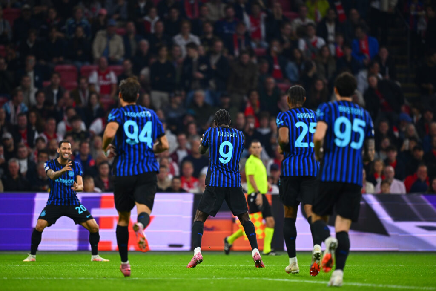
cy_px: 146
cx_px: 218
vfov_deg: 3.4
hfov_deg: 5.2
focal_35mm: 400
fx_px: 4845
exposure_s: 1/1600
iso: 2000
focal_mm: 400
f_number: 2.8
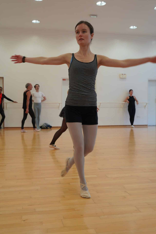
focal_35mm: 40
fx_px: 260
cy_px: 117
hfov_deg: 33.4
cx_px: 78
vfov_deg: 48.5
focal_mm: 40
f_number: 5
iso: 800
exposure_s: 1/160
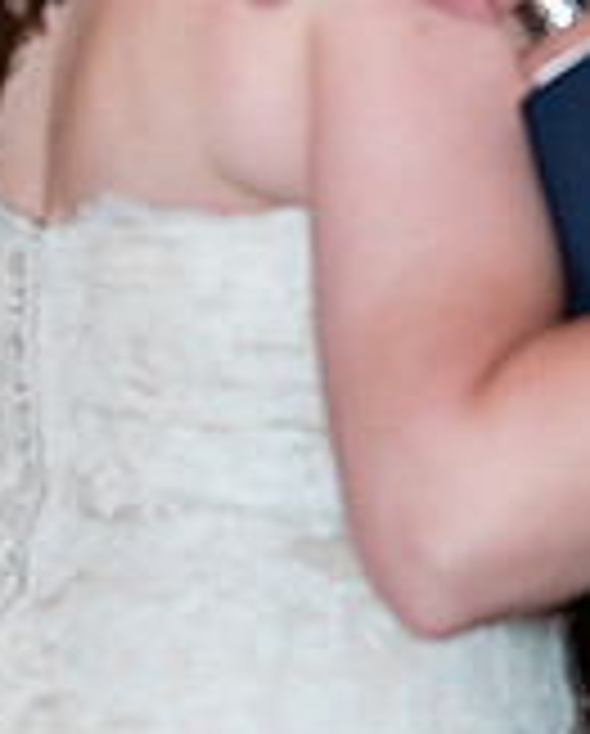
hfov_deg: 11.7
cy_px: -140
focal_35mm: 132
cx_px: 500
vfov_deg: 14.1
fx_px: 2873
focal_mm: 51
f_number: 2.8
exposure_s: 1/60
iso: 1000
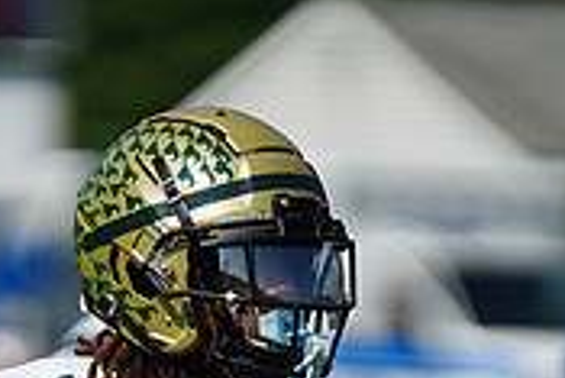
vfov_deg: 1.4
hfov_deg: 2.1
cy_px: 541
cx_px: 187
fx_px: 15613
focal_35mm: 994
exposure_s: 1/8000
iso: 400
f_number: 2.8
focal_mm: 300
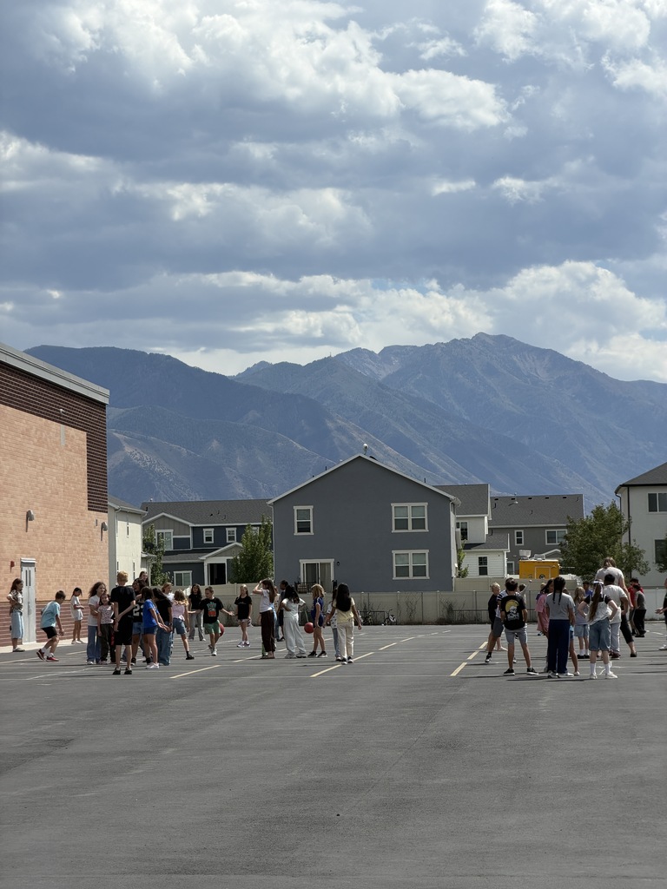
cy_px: 444
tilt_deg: +3.2
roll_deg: +1.7
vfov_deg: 19.6
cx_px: 334
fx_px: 2569
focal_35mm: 100
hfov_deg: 14.8
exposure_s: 1/1068
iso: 20
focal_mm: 16.89
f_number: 2.8
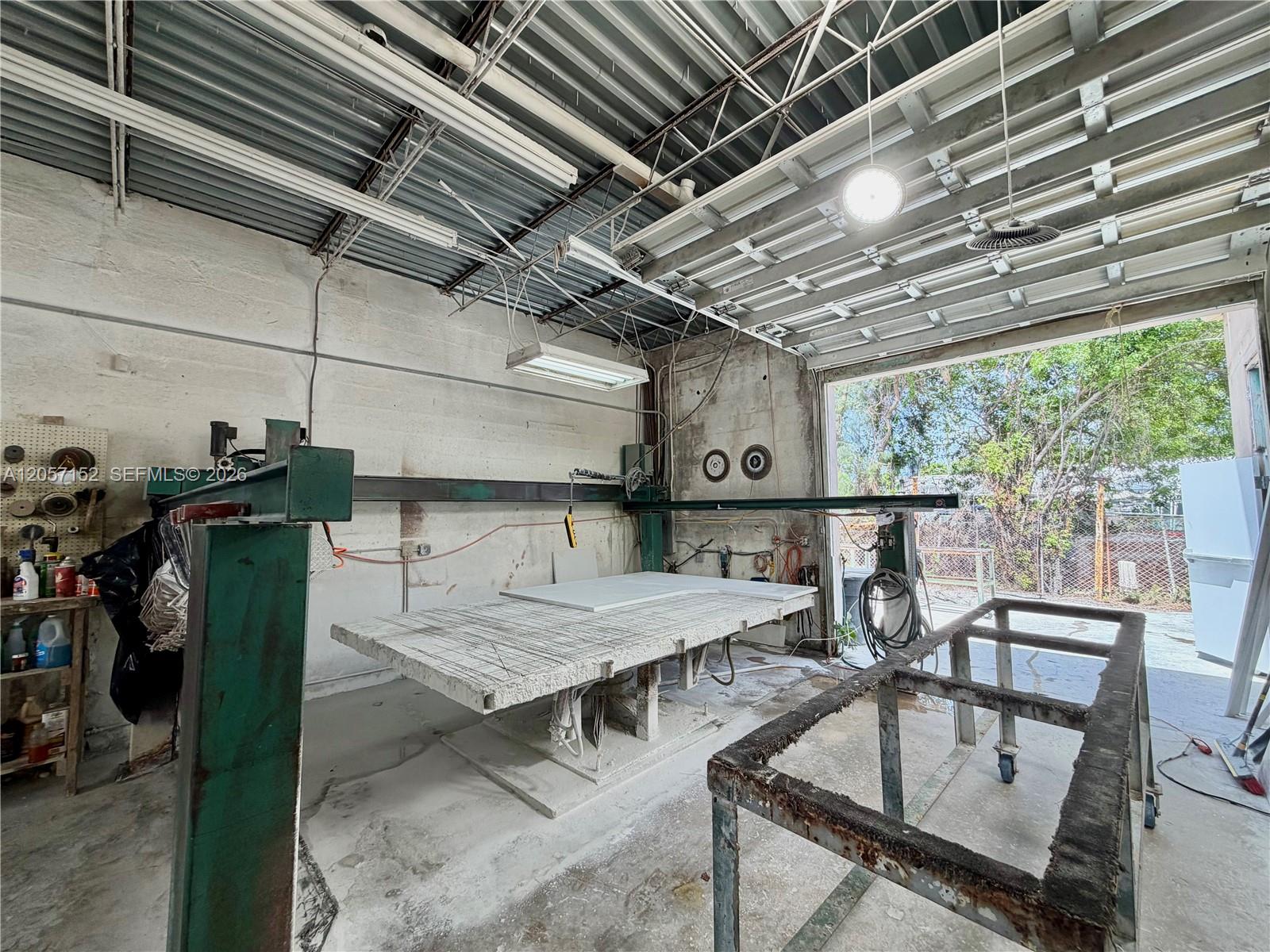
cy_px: 476
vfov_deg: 85.7
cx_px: 635
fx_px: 514
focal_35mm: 14
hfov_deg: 102.1
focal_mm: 2.22
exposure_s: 1/120
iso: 50
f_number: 2.2
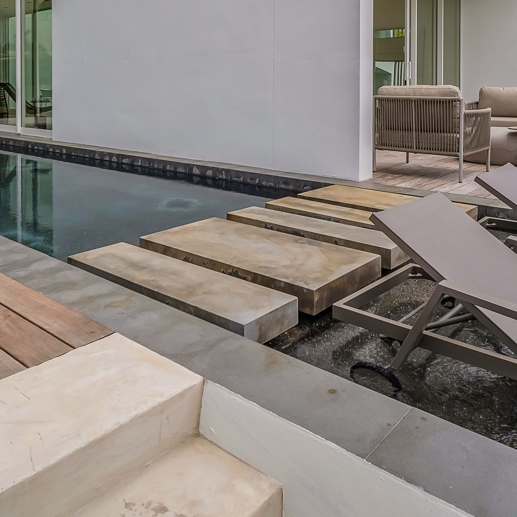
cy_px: 101
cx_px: 273
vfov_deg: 50.6
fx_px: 507
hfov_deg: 54.0
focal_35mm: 30
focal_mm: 9
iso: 800
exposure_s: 1/500
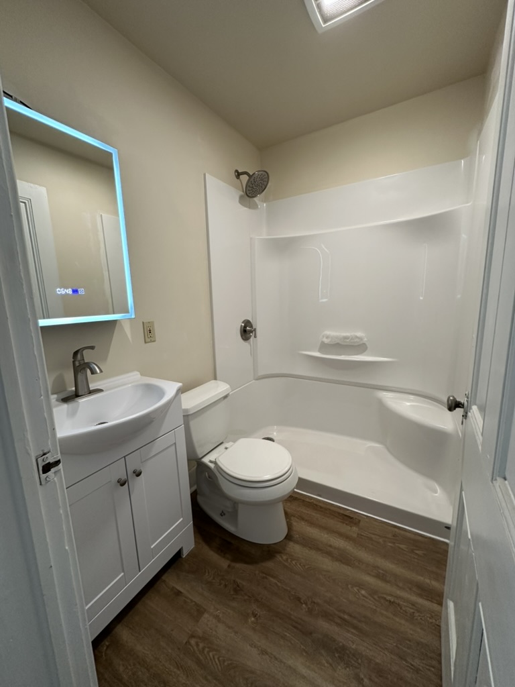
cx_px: 258
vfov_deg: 102.1
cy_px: 344
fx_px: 278
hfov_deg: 85.7
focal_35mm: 14
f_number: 2.2
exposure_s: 1/60
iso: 160
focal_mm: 2.22
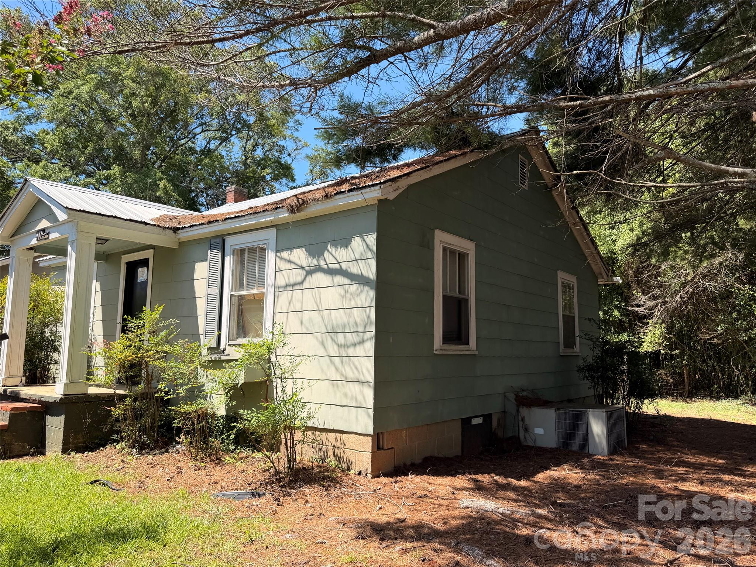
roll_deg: -0.3
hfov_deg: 71.6
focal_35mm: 24
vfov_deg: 56.8
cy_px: 284
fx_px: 524
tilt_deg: +7.5
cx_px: 378
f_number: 1.78
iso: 80
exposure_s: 1/1770
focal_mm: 6.76
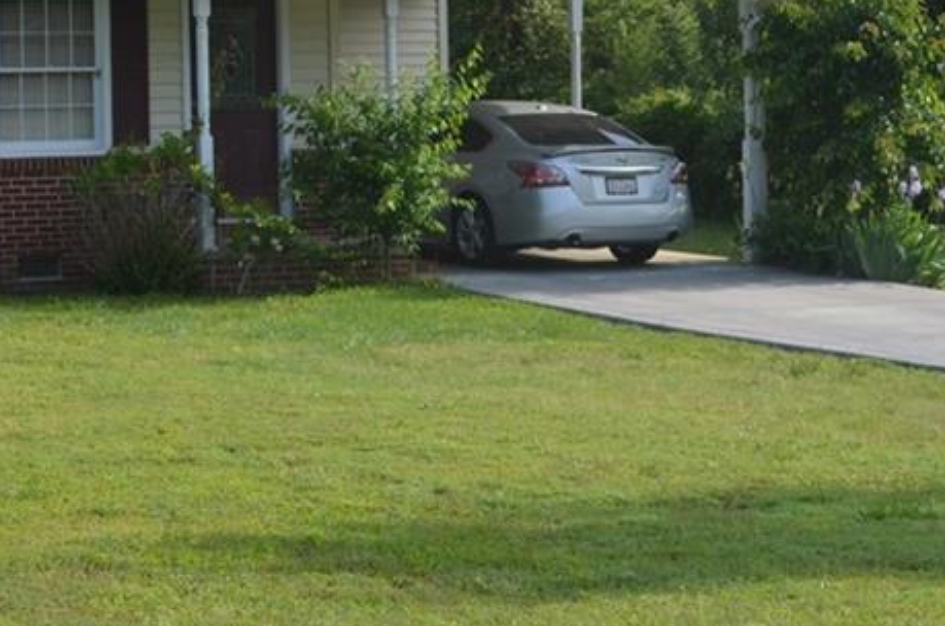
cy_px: -46
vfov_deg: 12.5
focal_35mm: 107
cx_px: -70
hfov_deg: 18.5
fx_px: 2803
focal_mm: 32
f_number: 8
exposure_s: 1/250
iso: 200
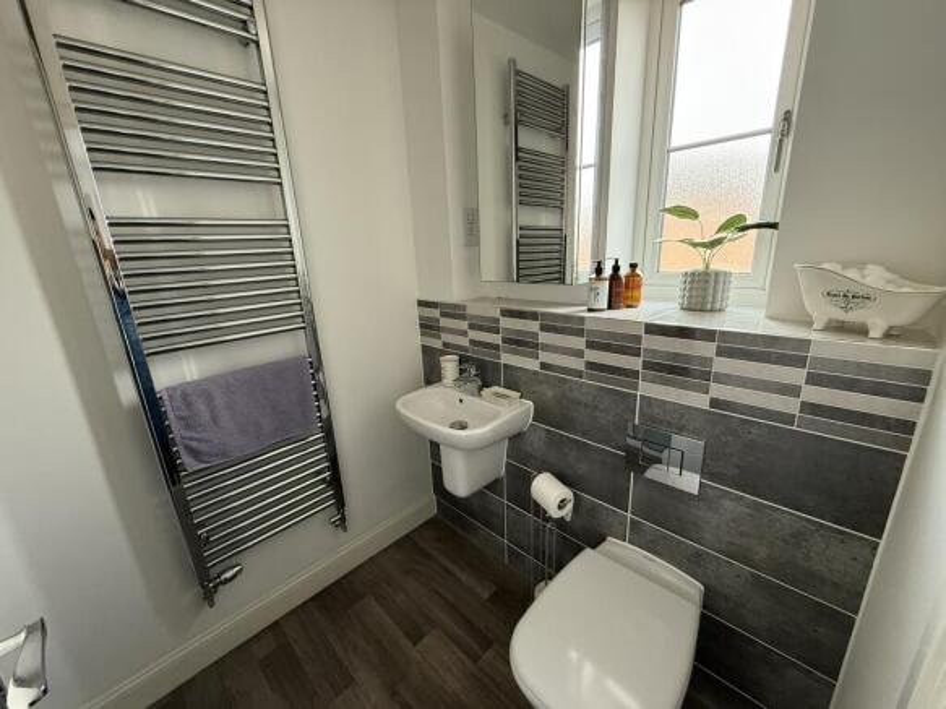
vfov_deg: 85.7
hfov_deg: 102.1
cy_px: 354
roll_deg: +1.8
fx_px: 383
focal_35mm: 14
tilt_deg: -15.7
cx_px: 473
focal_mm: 2.22
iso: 400
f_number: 2.2
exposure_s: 1/60
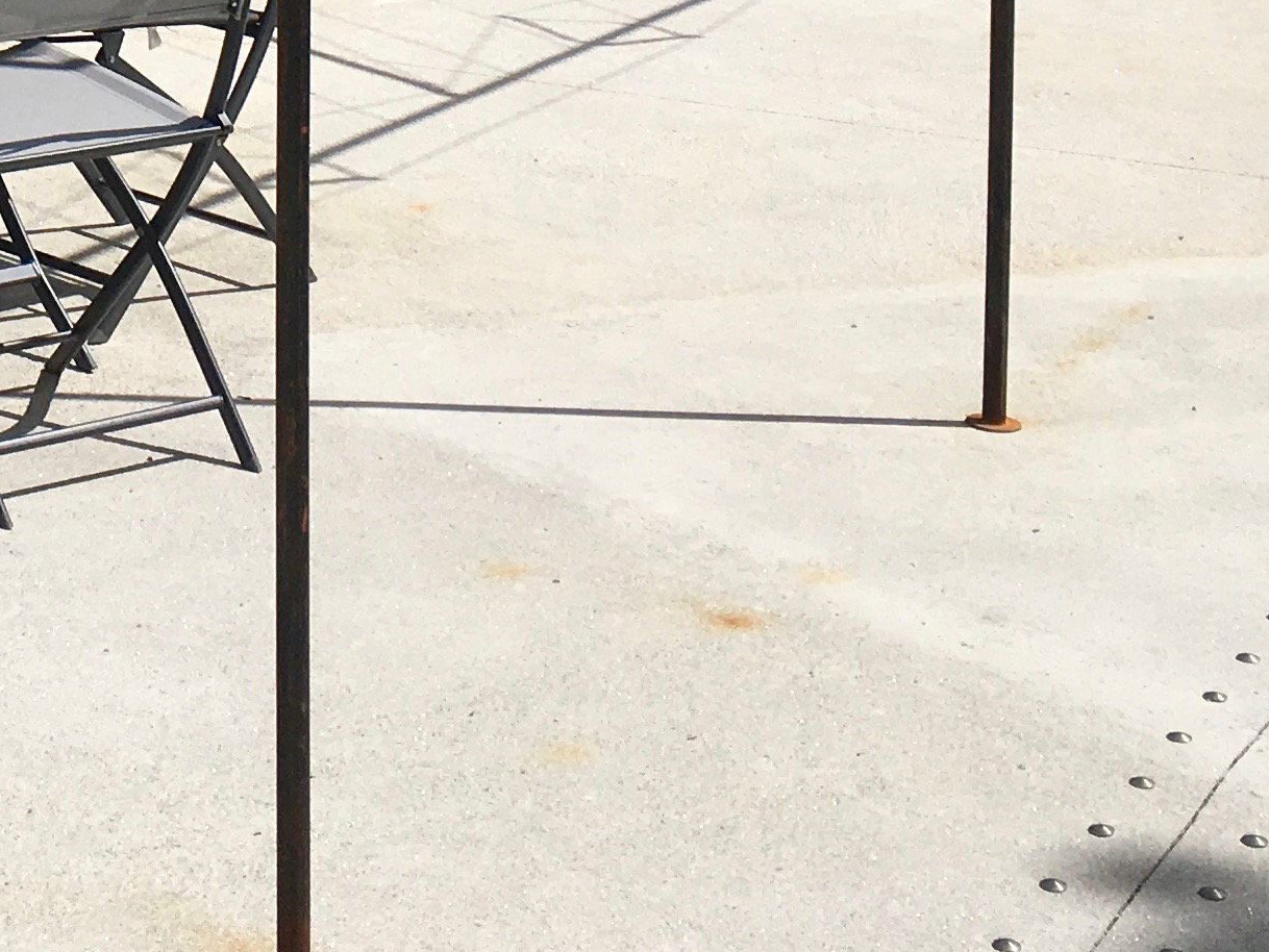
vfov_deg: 14.2
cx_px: -260
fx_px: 3520
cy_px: -580
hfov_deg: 19.3
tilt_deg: -3.6
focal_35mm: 96
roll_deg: +0.0
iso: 25
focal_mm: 4.15
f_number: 2.2
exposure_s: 1/5128
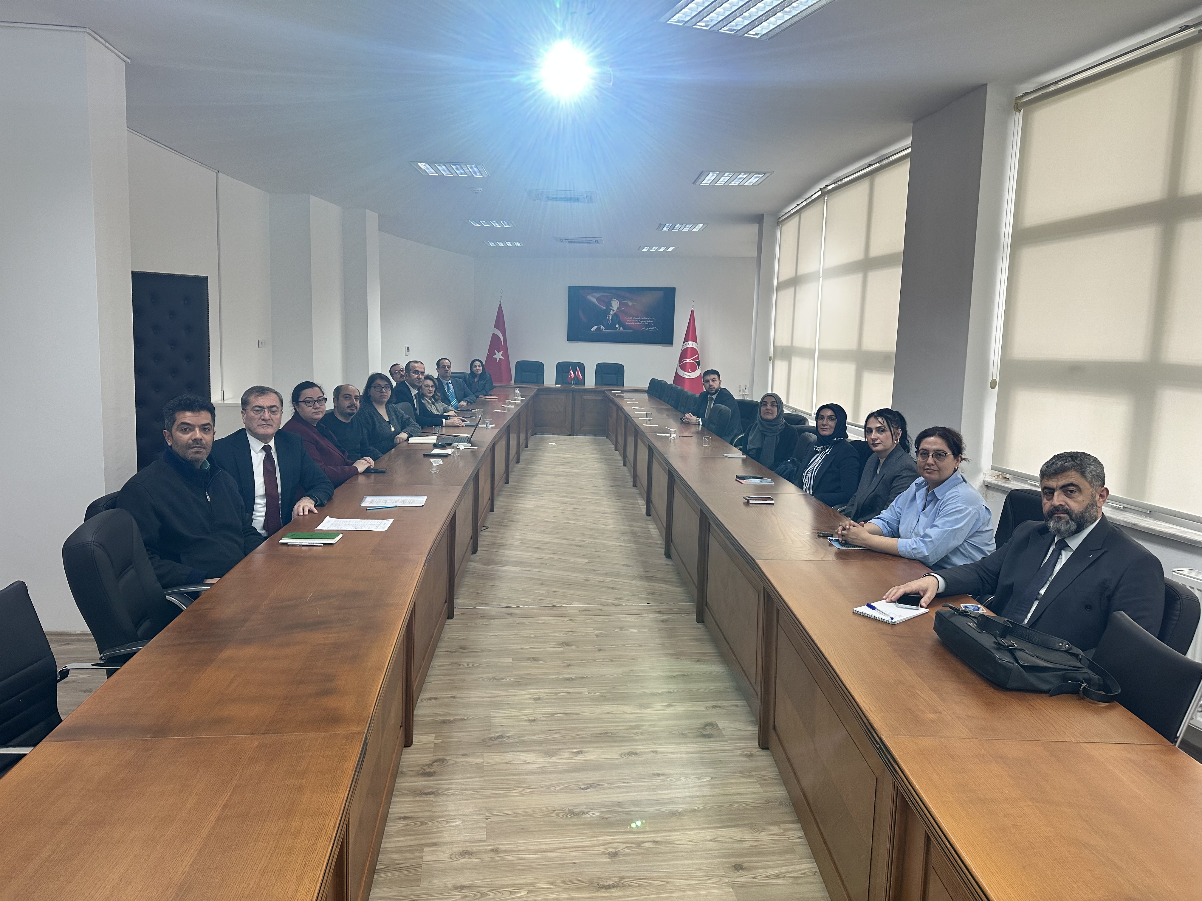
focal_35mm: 24
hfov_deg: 71.6
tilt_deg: -7.2
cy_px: 450
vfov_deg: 56.8
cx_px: 601
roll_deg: -1.7
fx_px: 833
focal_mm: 6.86
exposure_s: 1/100
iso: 160
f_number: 1.78
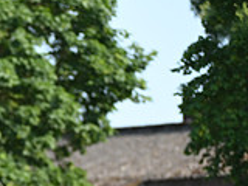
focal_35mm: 699
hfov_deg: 2.8
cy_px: 253
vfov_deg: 2.1
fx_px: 5008
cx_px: -146
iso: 500
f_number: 4.5
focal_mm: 200
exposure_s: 1/1250
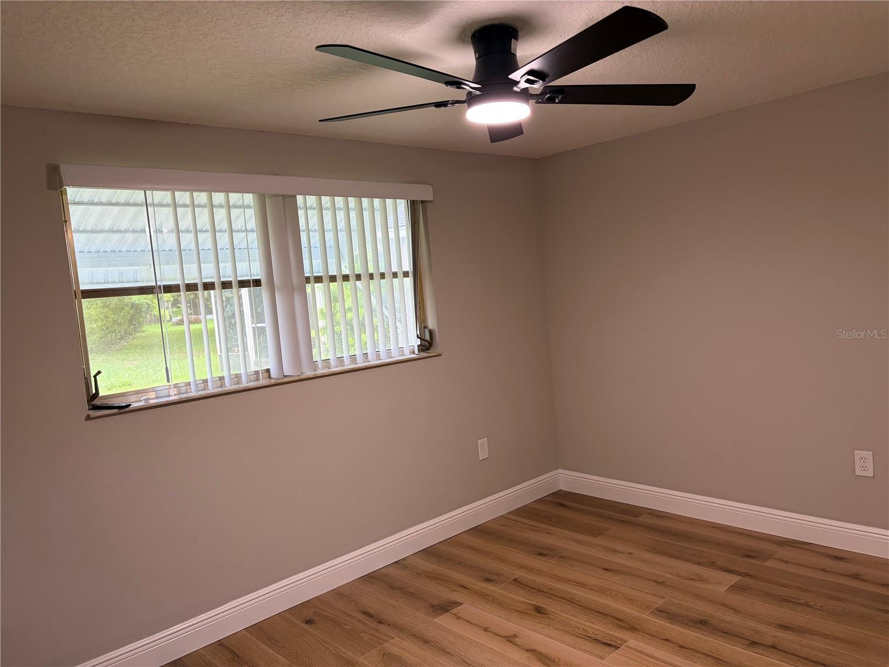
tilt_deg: -3.0
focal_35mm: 26
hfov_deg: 67.3
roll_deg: +5.2
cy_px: 334
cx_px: 444
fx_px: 668
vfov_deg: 53.1
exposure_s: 1/78
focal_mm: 5.96
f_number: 1.6
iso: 125
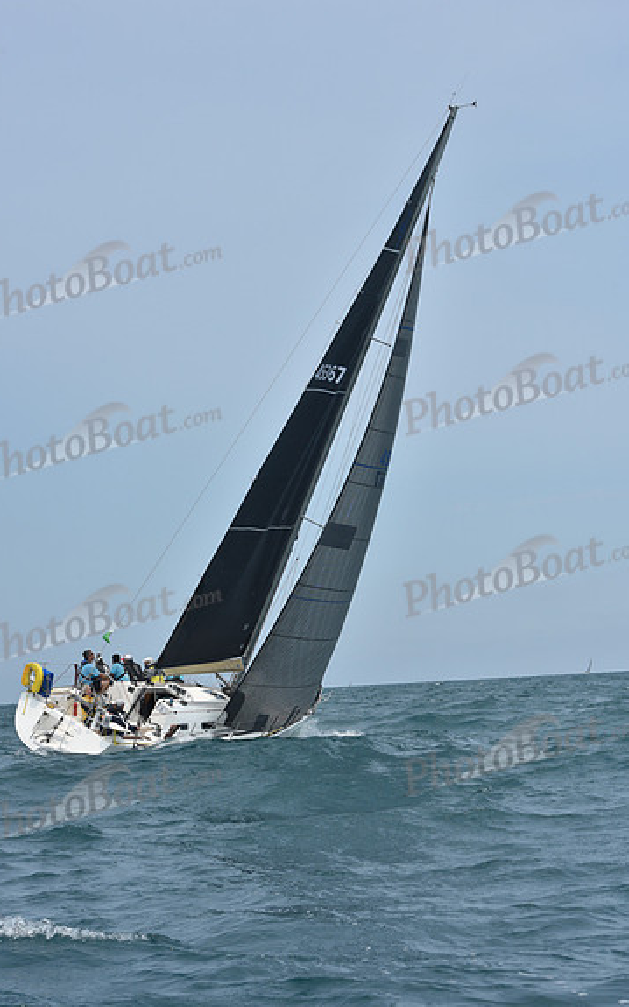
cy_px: 506
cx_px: 313
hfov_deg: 18.1
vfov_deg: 28.6
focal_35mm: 72
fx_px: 1976
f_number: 10
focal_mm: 70
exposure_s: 1/800
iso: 250
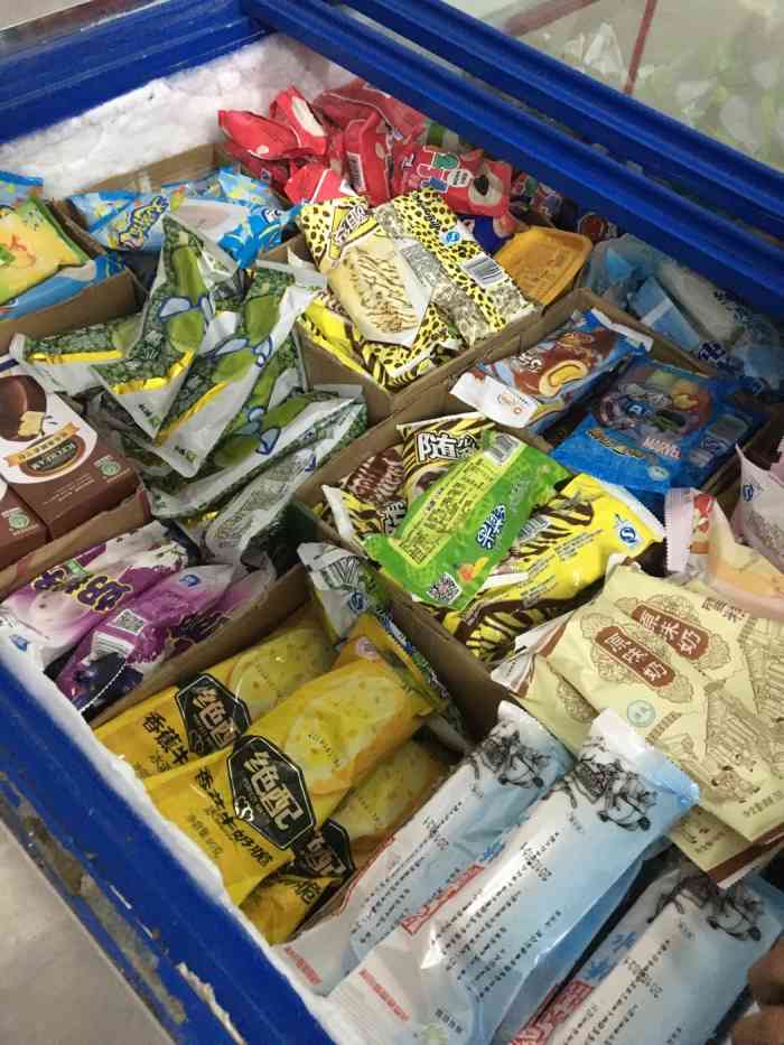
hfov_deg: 48.2
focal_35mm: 29
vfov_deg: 61.7
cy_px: 522
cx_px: 392
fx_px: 876
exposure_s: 1/17
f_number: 2.2
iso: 320
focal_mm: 4.15
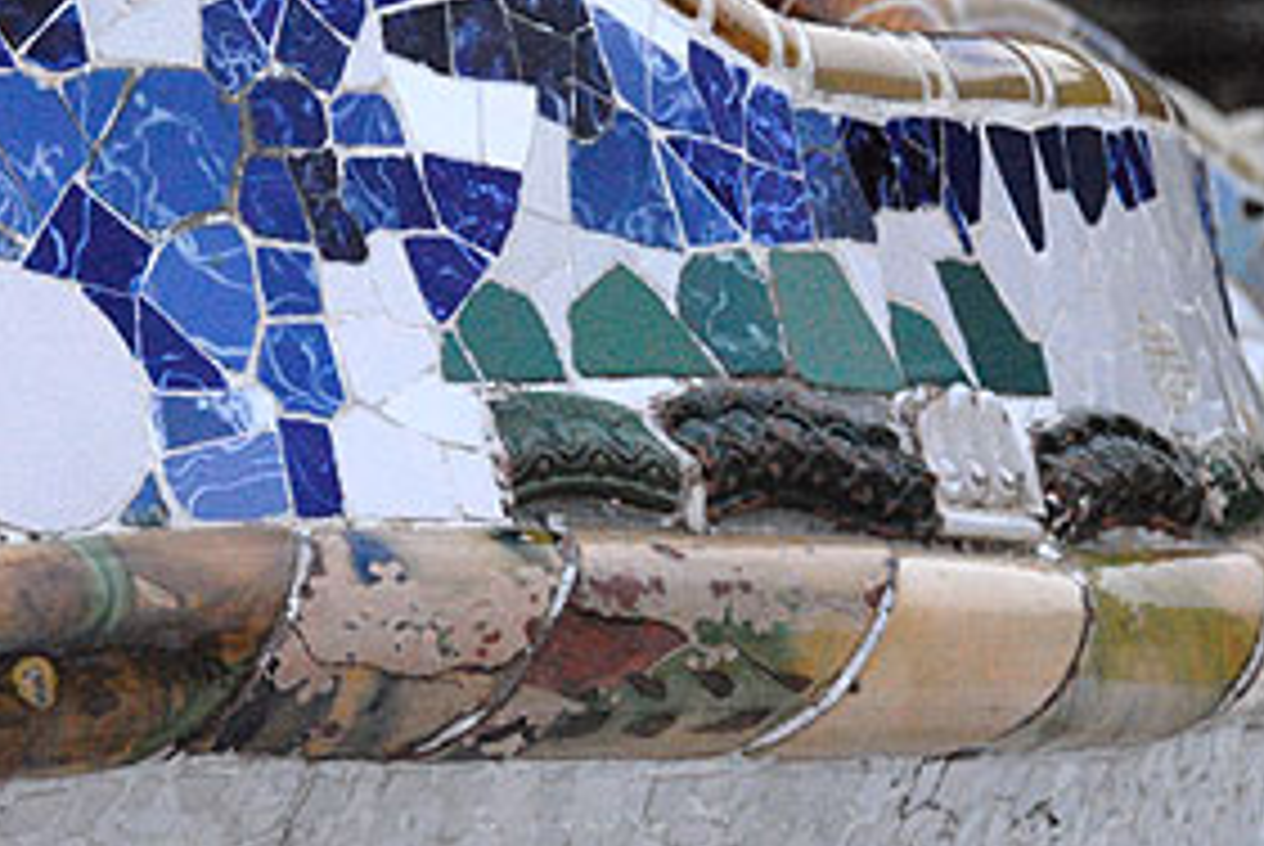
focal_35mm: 216
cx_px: 423
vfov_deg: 6.4
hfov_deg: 9.5
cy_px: 277
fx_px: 7592
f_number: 5.3
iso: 1600
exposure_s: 1/10
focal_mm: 90
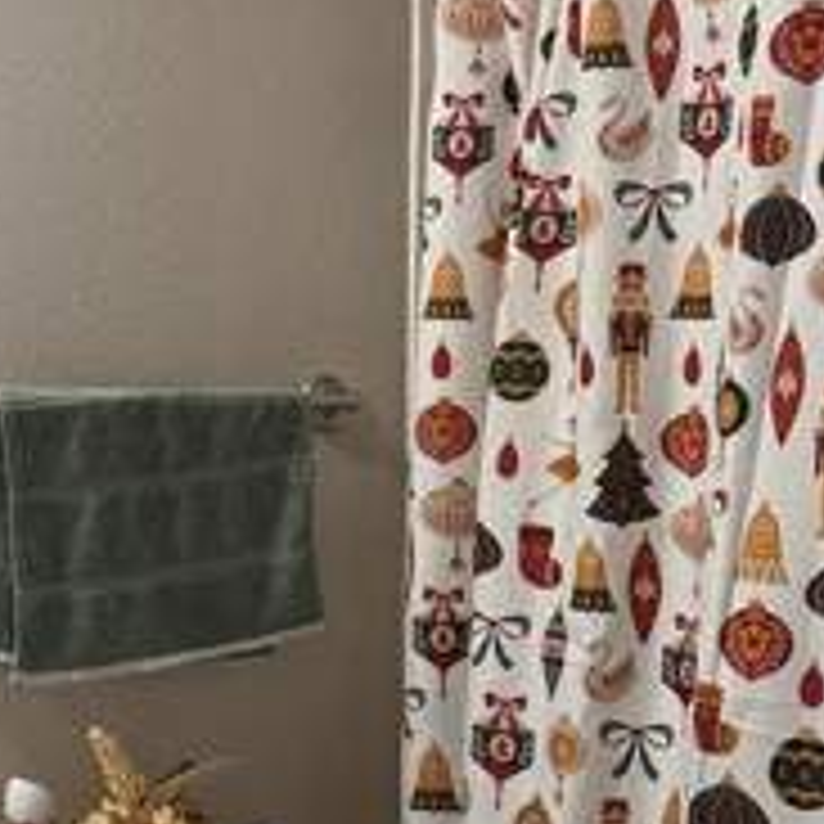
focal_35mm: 74
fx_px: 1993
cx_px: 432
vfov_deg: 23.3
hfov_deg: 23.4
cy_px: 486
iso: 320
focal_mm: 6.76
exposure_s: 1/120
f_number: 1.78
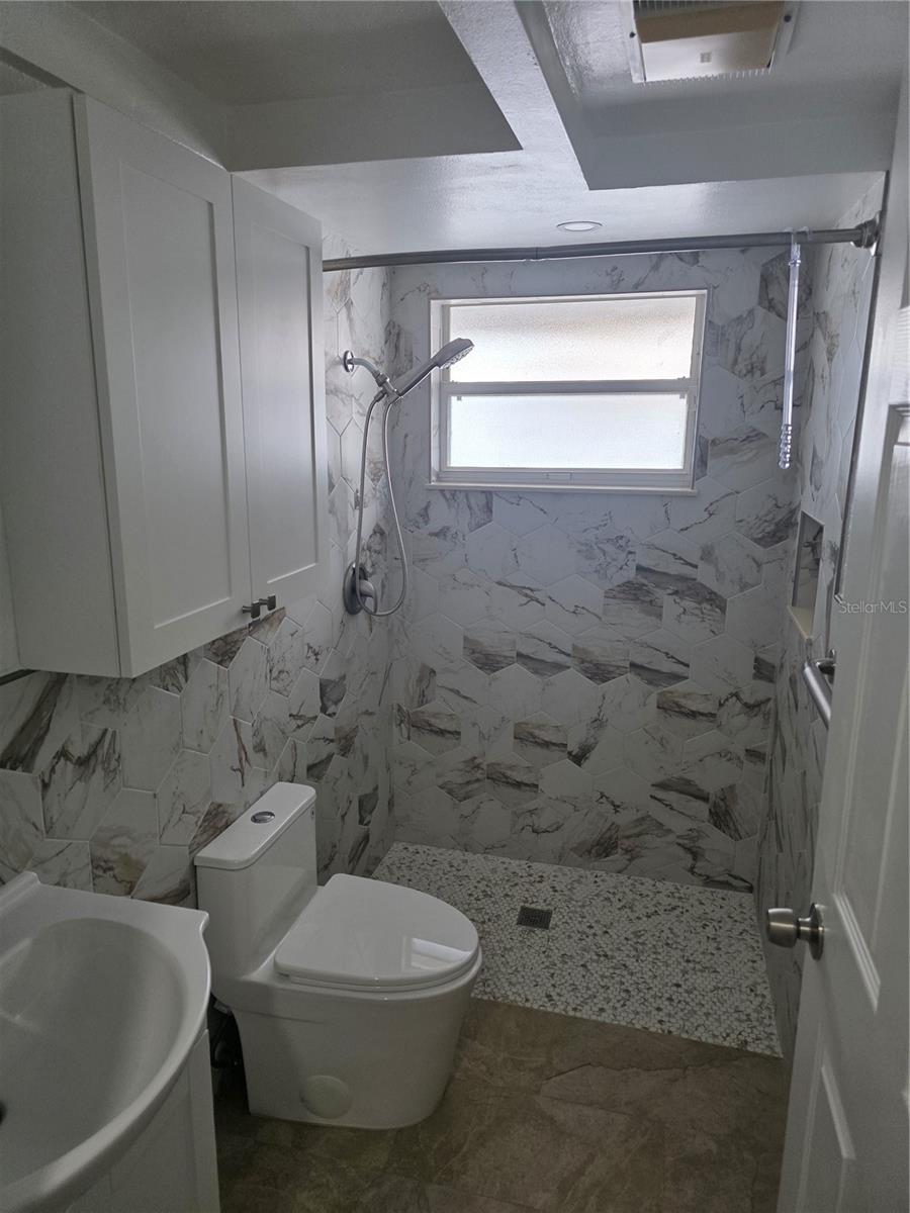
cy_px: 606
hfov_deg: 58.9
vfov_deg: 73.9
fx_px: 806
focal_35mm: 23
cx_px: 455
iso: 160
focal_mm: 6.3
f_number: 1.7
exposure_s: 1/180
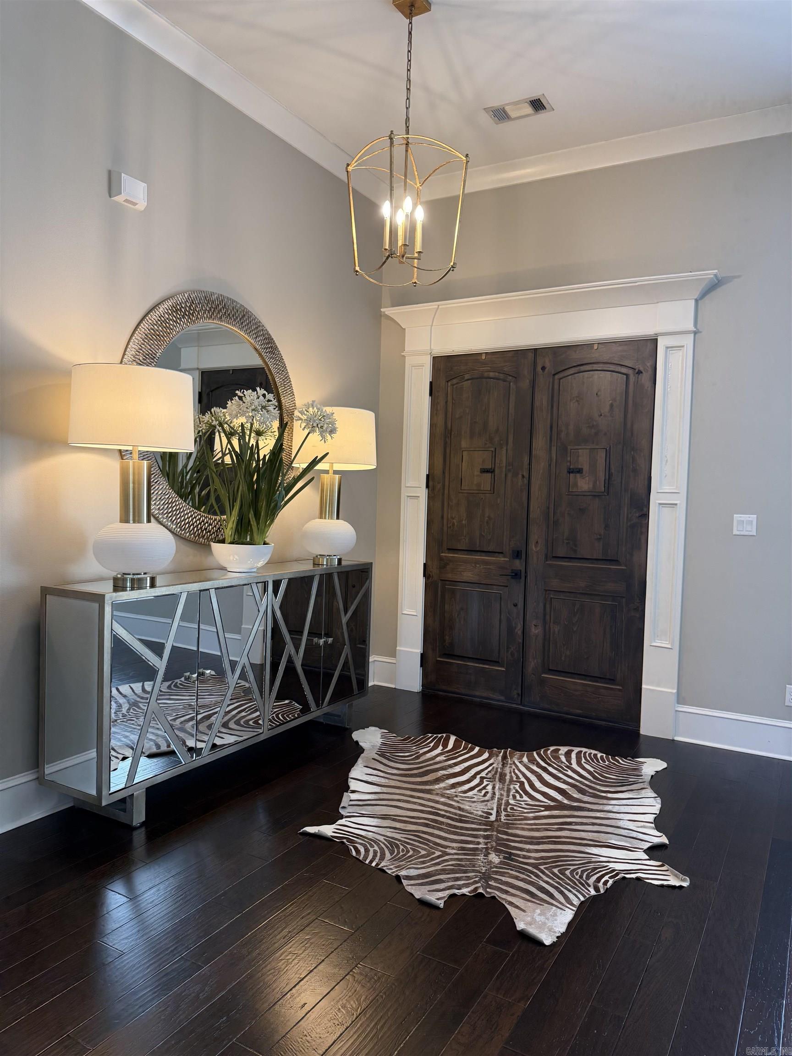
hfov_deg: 56.8
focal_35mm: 24
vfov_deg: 71.6
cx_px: 396
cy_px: 528
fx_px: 732
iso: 200
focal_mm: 6.76
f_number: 1.78
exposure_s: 1/120
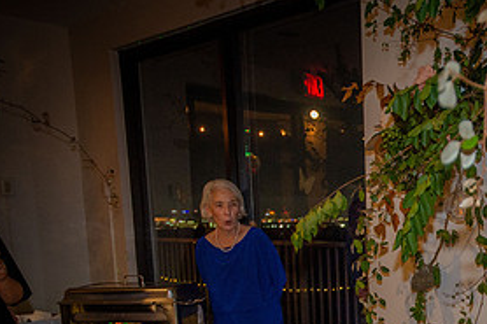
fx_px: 676
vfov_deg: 25.6
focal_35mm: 50
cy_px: 322
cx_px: 471
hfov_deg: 36.2
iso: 1600
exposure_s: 1/80
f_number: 2.8
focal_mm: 24
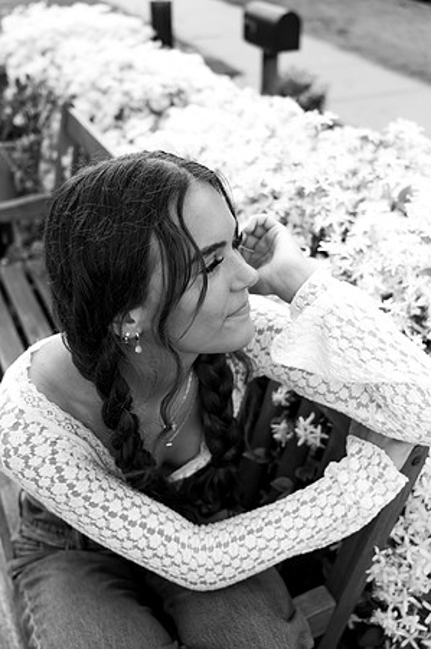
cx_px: 216
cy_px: 324
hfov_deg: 36.8
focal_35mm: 36
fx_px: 648
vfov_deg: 53.2
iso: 1600
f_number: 4
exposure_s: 1/1000
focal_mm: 36
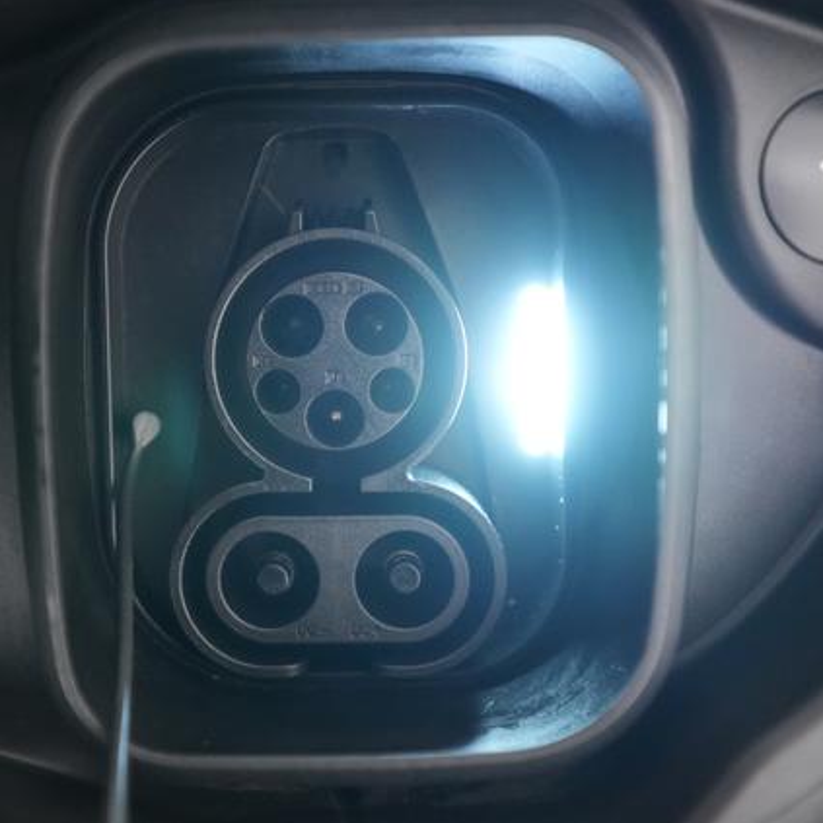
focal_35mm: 36
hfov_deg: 45.9
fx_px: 968
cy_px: 411
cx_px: 340
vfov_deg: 46.0
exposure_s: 1/60
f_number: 2.8
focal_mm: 28
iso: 6400
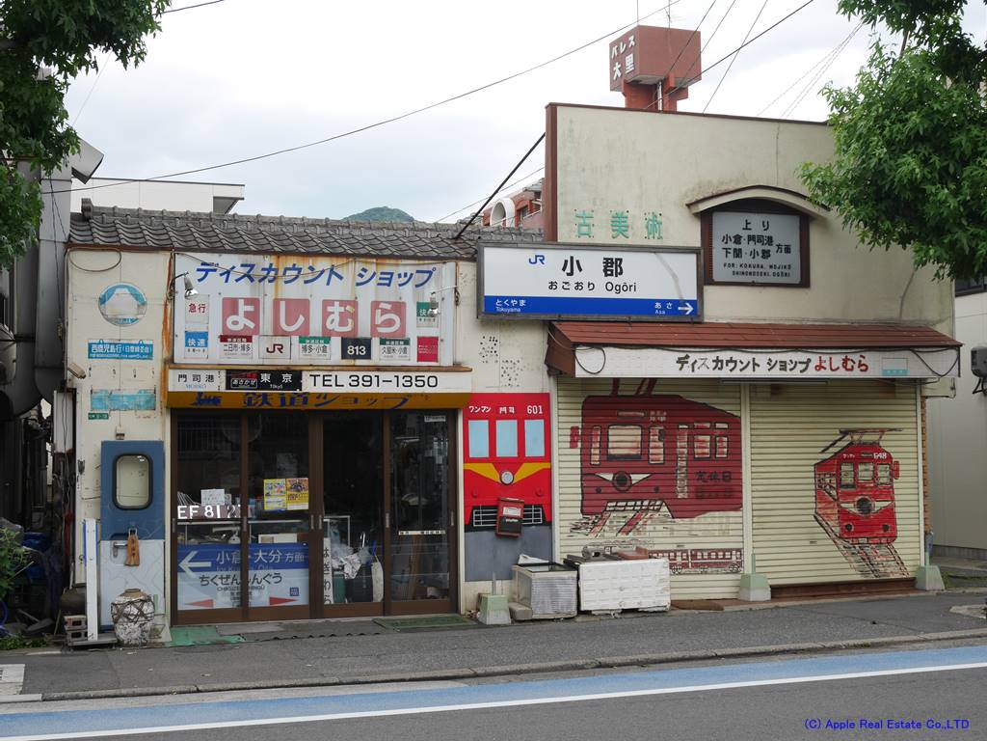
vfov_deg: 29.1
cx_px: 494
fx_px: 1426
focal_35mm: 50
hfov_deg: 38.2
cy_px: 370
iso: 200
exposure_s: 1/200
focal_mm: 25
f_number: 7.1
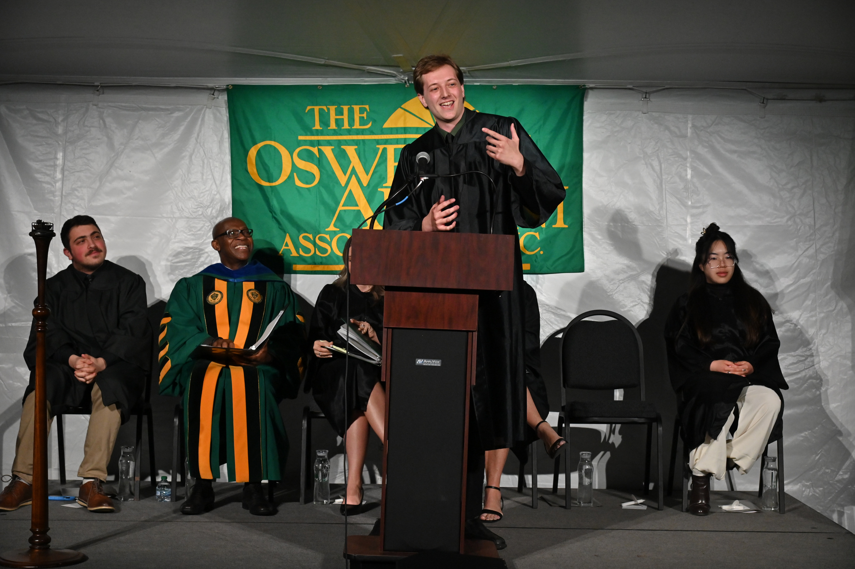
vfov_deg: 20.6
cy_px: 284
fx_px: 1567
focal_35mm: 66
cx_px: 428
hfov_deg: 30.5
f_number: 7.1
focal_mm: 66
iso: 2500
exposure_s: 1/320
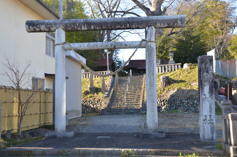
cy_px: 78
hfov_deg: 45.0
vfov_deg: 30.7
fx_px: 286
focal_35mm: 44
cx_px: 118
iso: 200
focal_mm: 29
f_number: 6.3
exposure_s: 1/160
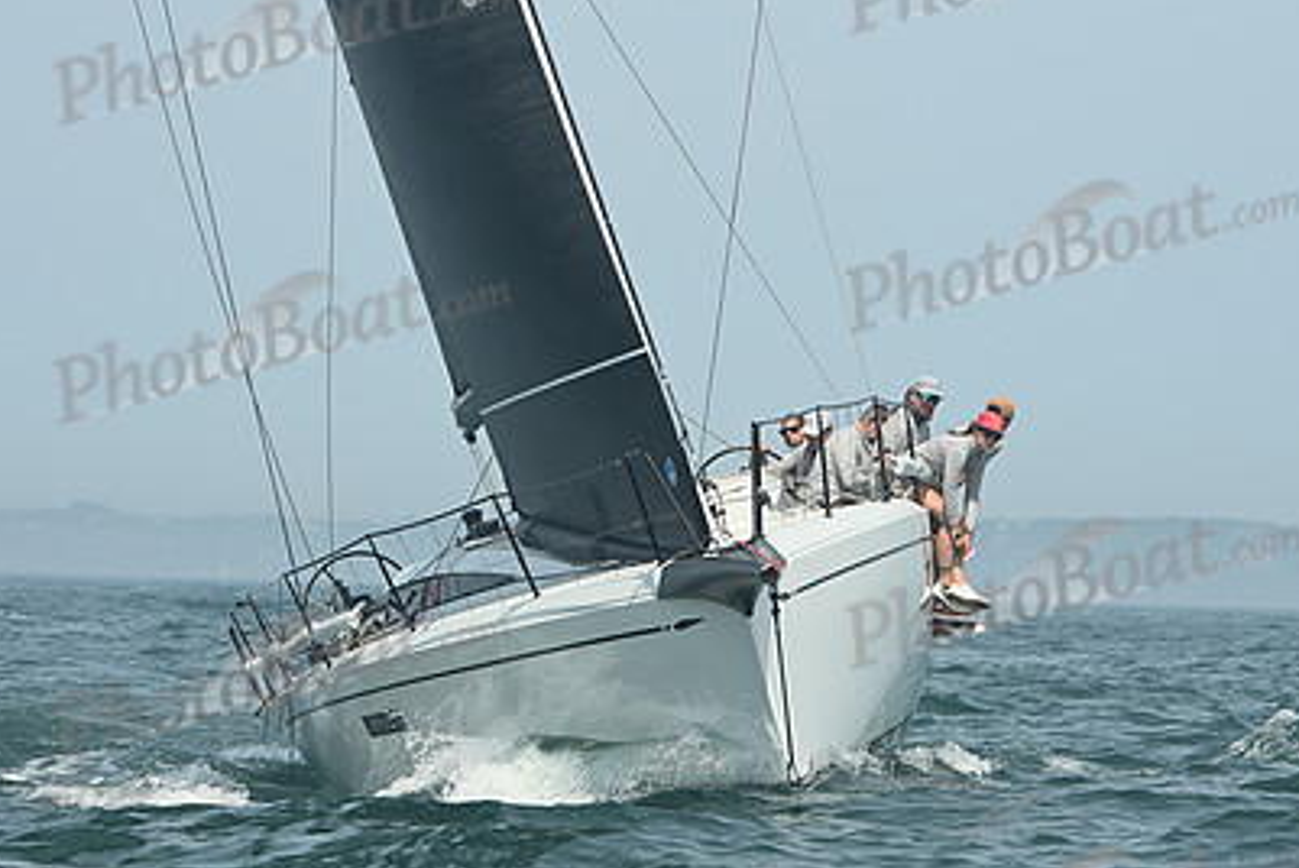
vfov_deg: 6.1
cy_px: 462
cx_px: 680
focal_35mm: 224
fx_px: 8088
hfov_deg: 9.2
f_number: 7.1
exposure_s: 1/1250
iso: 320
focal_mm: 155
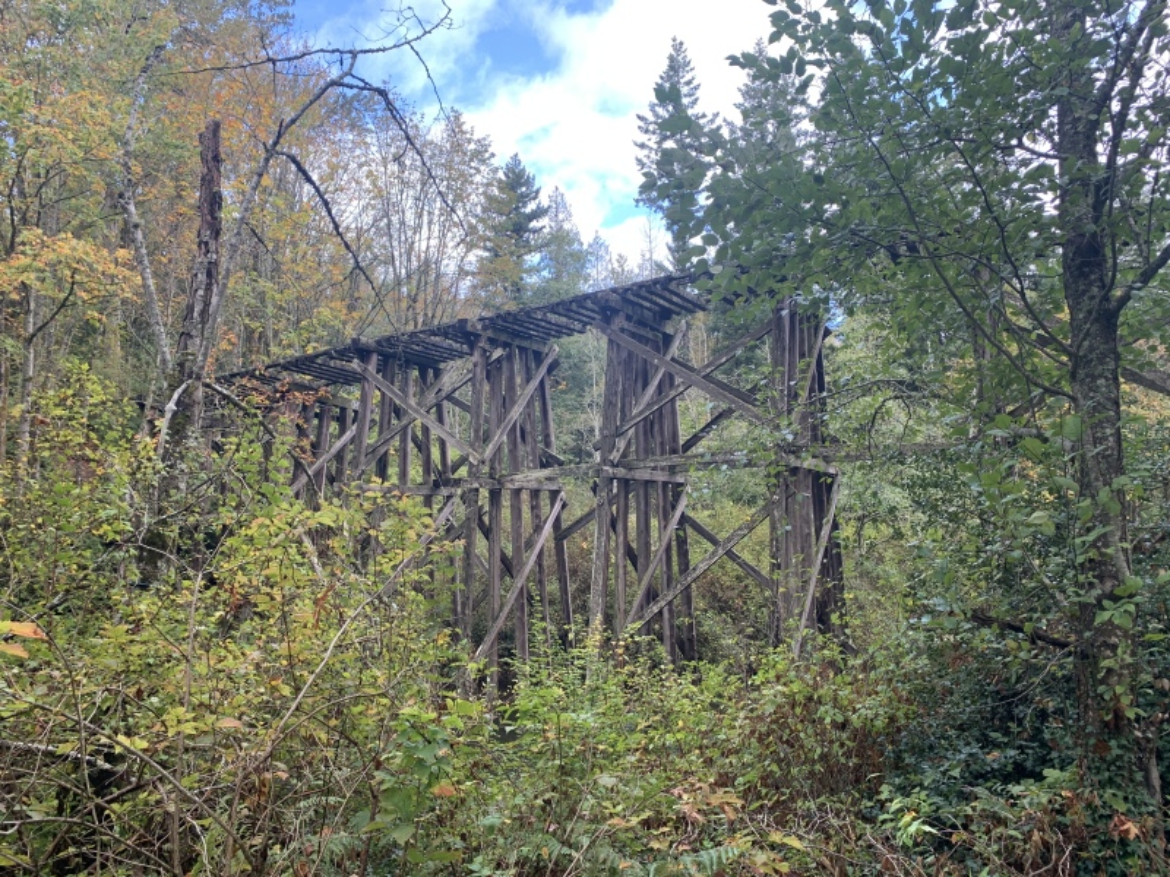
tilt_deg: +8.9
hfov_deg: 67.3
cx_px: 585
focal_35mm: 26
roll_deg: +1.3
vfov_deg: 53.1
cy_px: 438
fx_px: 879
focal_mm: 4.25
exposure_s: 1/122
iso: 25
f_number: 1.8
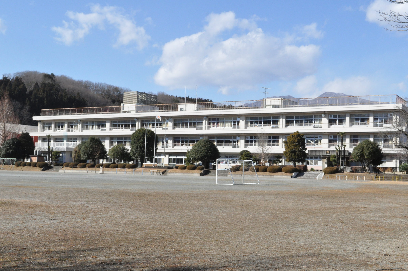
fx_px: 543
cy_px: 138
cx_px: 216
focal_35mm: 48
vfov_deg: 28.0
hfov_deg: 41.1
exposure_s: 1/800
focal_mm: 30
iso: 1600
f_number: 14
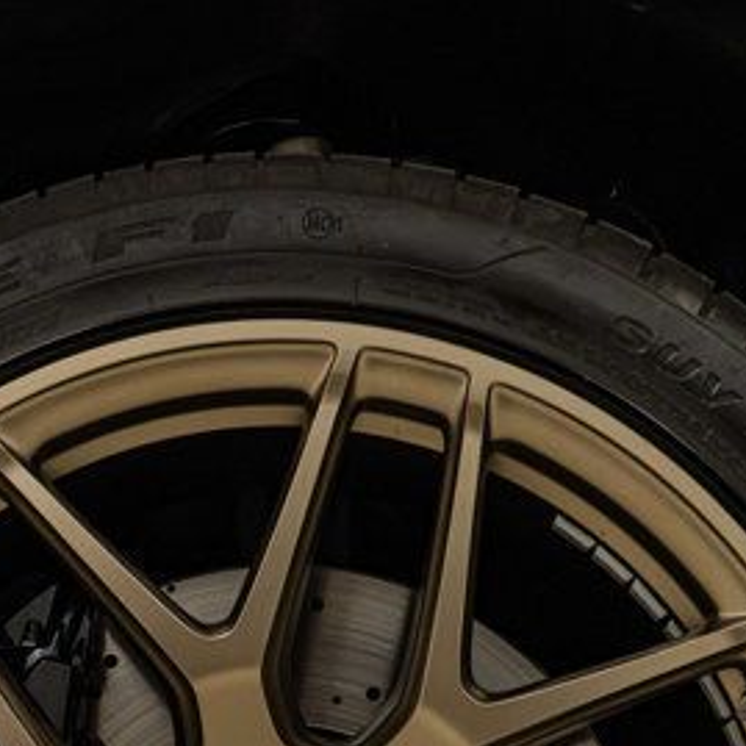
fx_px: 2048
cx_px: 277
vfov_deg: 19.2
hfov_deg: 20.6
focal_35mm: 84
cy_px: 942
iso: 1600
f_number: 4
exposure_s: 1/100
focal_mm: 26
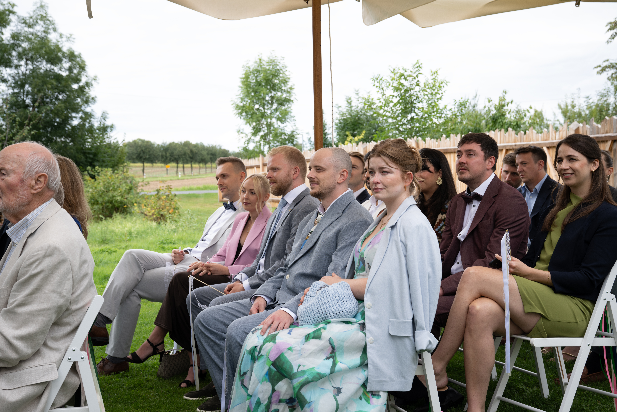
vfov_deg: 28.6
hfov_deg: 41.9
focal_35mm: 47
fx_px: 805
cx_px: 308
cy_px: 206
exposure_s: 1/160
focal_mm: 47
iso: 160
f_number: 6.3
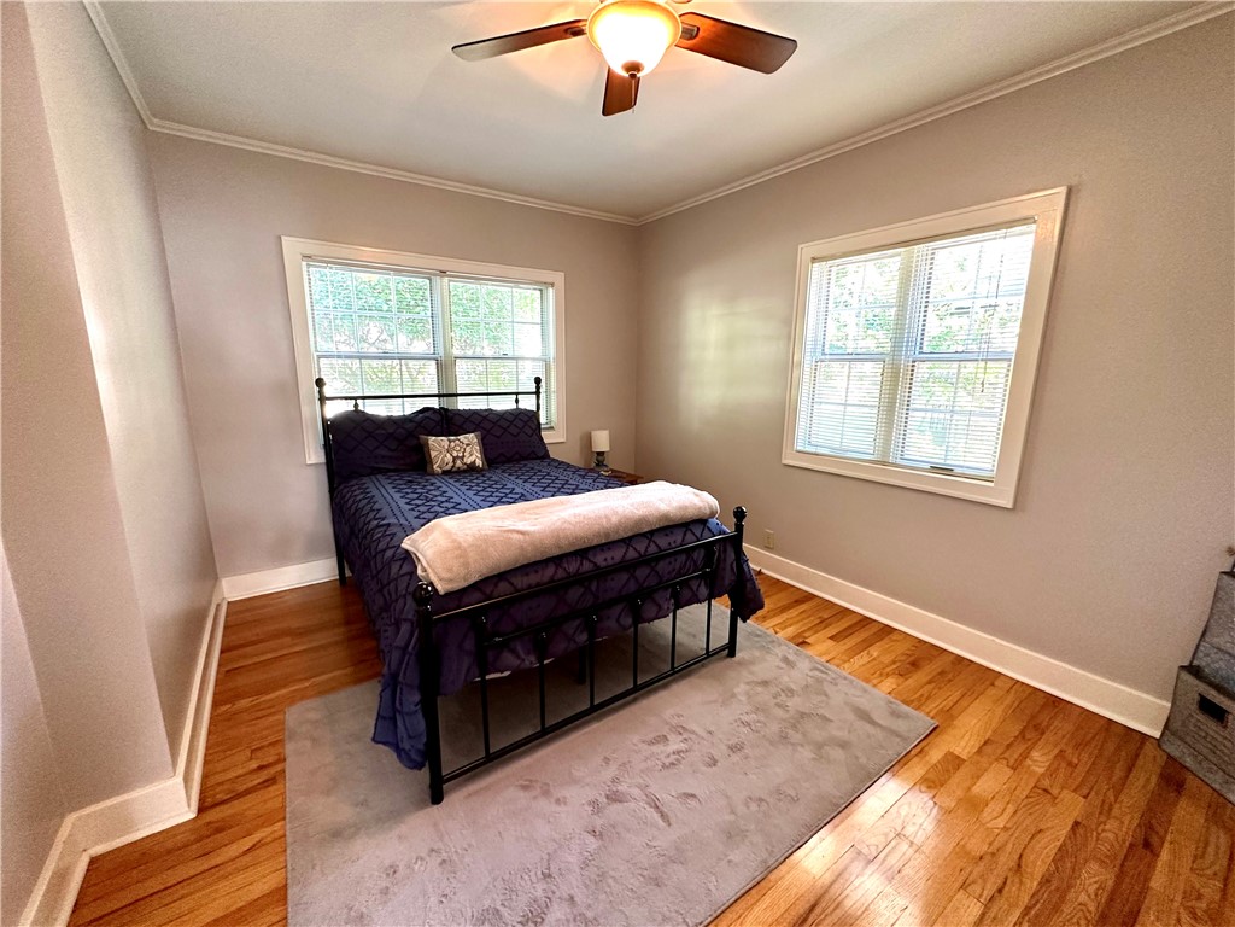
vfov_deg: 85.7
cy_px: 464
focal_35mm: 14
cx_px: 618
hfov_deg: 102.1
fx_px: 499
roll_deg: -0.6
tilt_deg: -11.6
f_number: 2.2
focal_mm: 2.22
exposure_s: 1/60
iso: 250
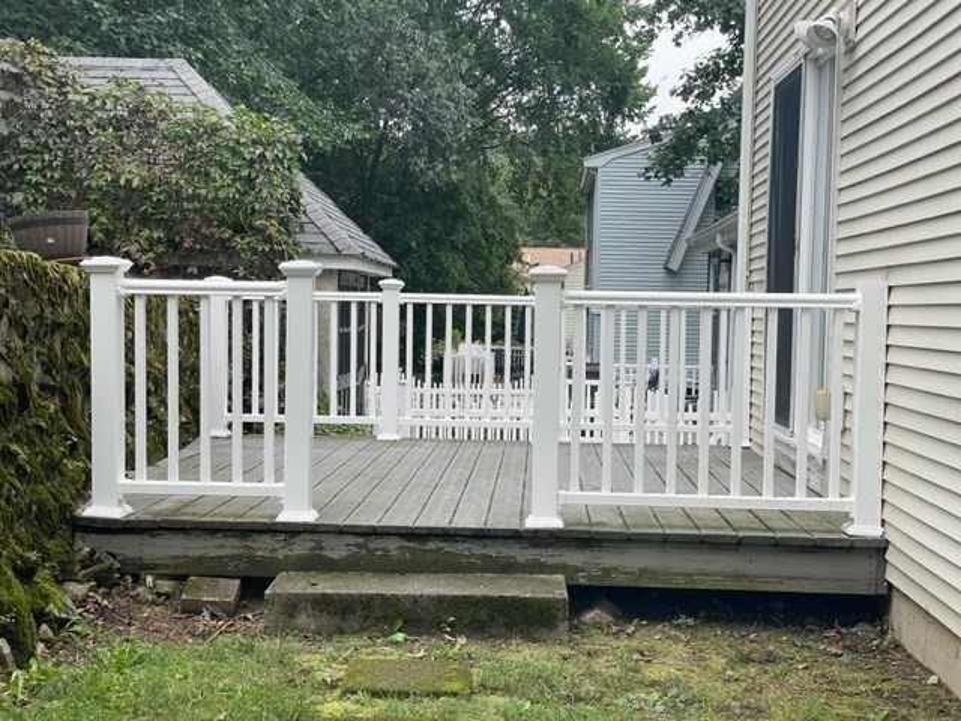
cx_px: 480
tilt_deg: -3.1
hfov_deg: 36.8
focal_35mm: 52
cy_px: 360
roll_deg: -1.4
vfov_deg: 28.0
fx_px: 1444
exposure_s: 1/170
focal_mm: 6
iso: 25
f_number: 2
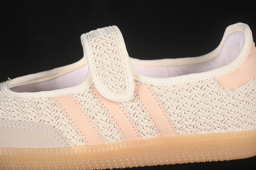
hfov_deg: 27.0
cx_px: 128
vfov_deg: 18.2
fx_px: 533
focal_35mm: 75
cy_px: 85
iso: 160
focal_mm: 50
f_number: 7.1
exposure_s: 1/80
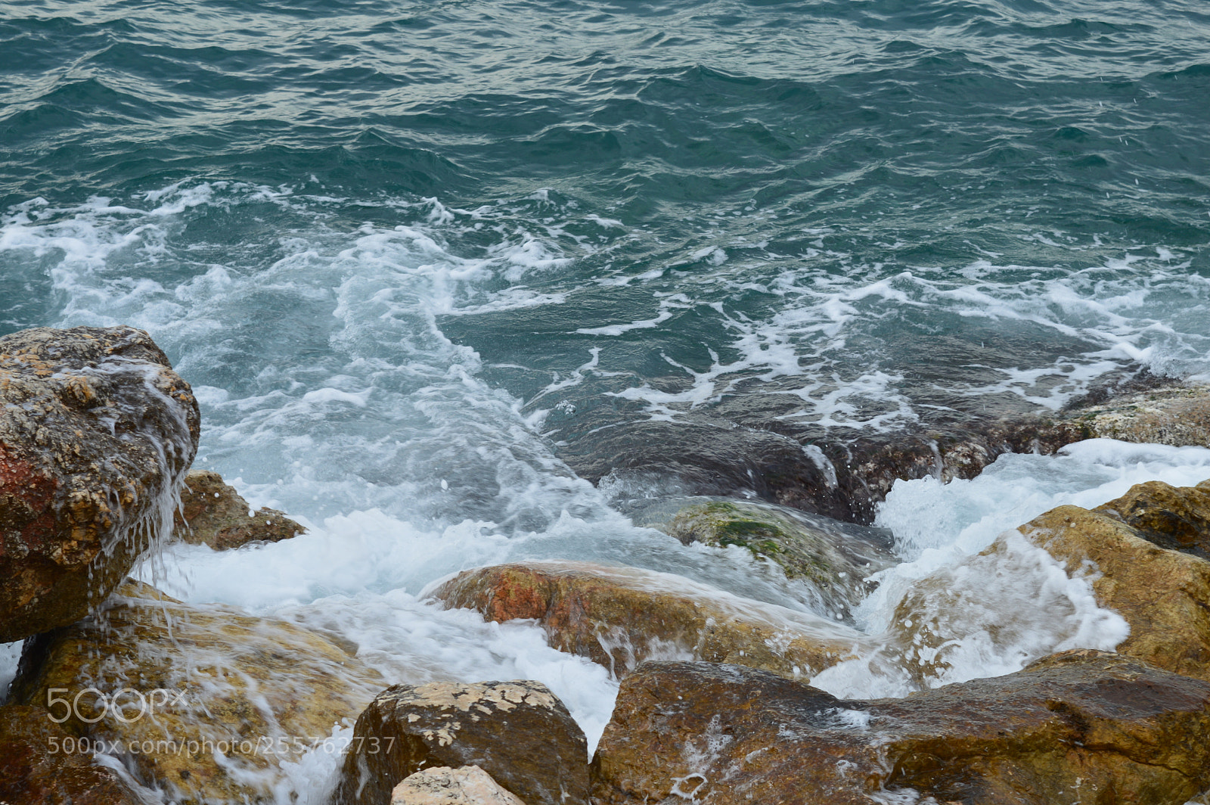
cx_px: 605
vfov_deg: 16.5
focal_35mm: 82
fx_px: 2771
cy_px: 402
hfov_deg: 24.6
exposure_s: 1/160
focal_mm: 55
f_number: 8
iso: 100
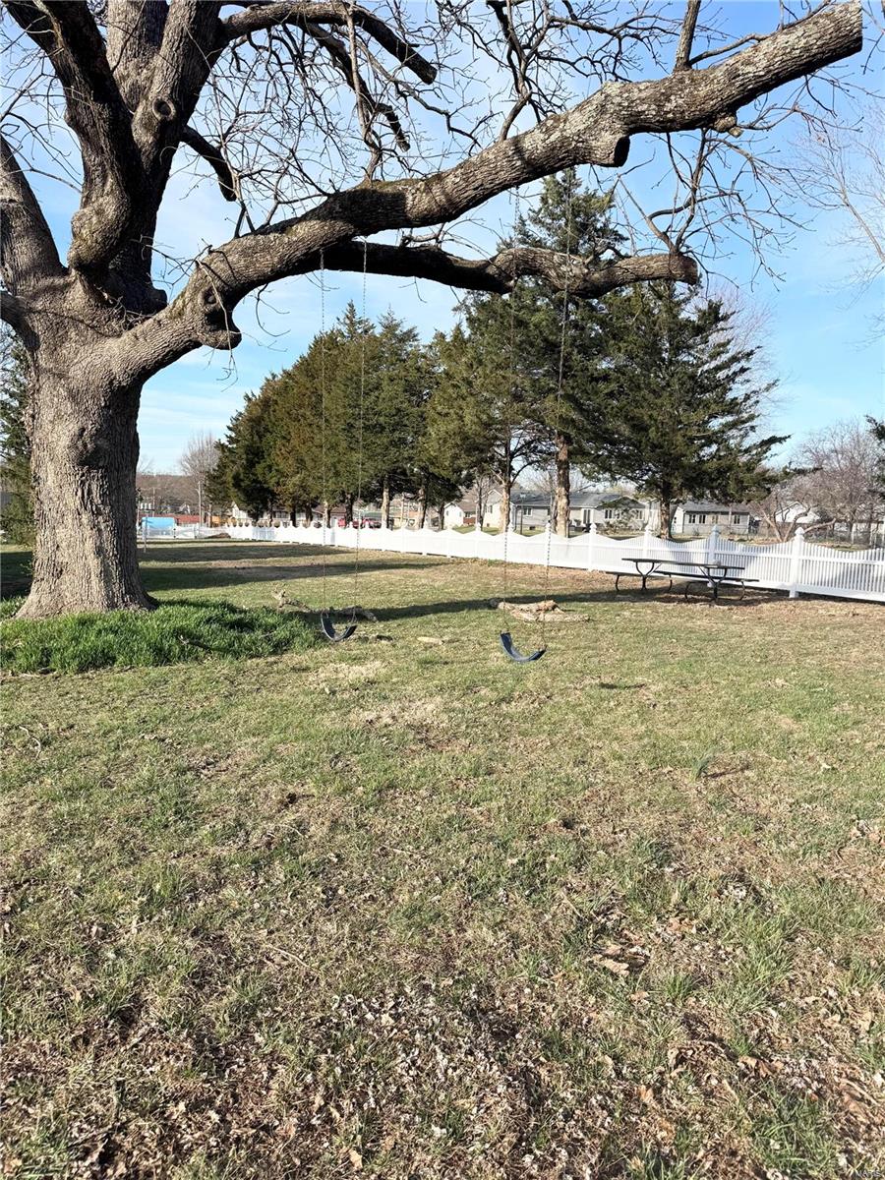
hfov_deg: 56.8
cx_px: 442
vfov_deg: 71.6
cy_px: 590
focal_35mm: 24
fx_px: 818
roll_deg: -2.7
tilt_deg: -6.8
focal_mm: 6.76
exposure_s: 1/2506
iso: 80
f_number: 1.78
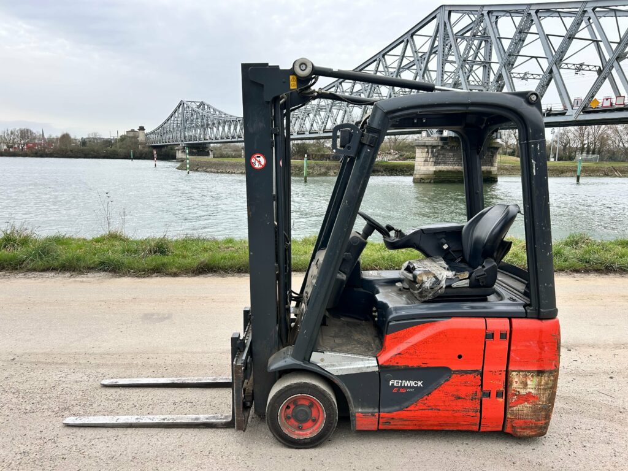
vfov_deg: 53.1
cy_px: 236
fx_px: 472
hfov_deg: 67.3
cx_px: 314
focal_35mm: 26
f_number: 1.5
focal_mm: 5.7
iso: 50
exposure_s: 1/632
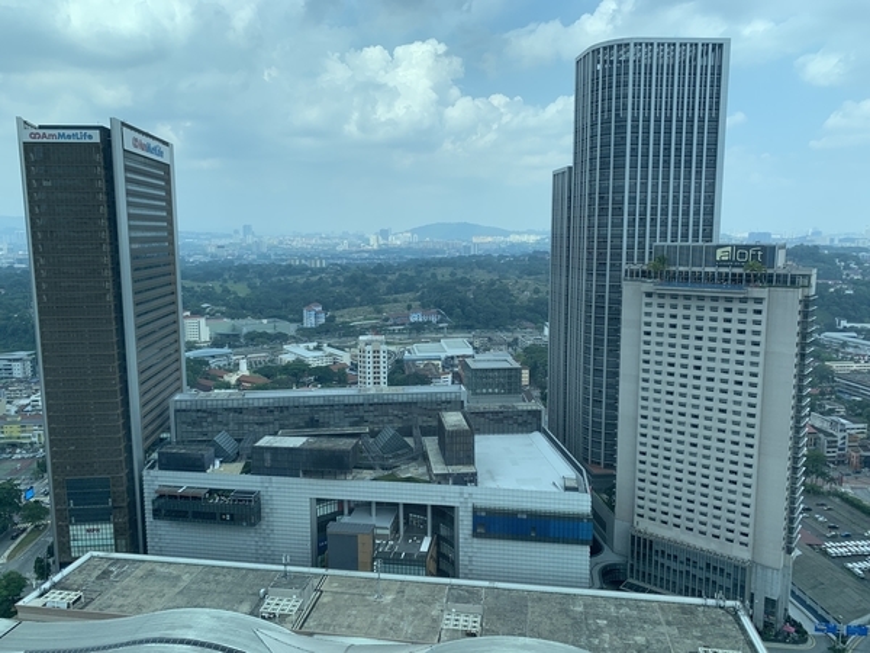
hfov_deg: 67.3
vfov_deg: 53.1
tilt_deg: -8.5
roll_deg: +0.4
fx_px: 653
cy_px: 326
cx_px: 435
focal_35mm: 26
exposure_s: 1/1021
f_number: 1.8
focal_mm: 4.25
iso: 25
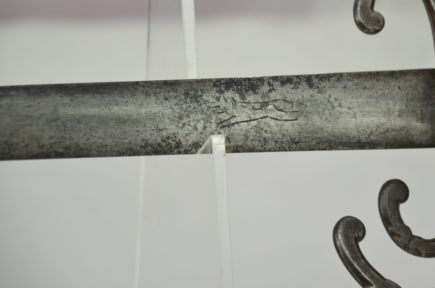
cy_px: 112
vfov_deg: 5.4
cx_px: 246
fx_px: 3082
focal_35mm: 256
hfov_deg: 8.1
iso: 800
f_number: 5.6
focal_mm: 135
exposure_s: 1/160
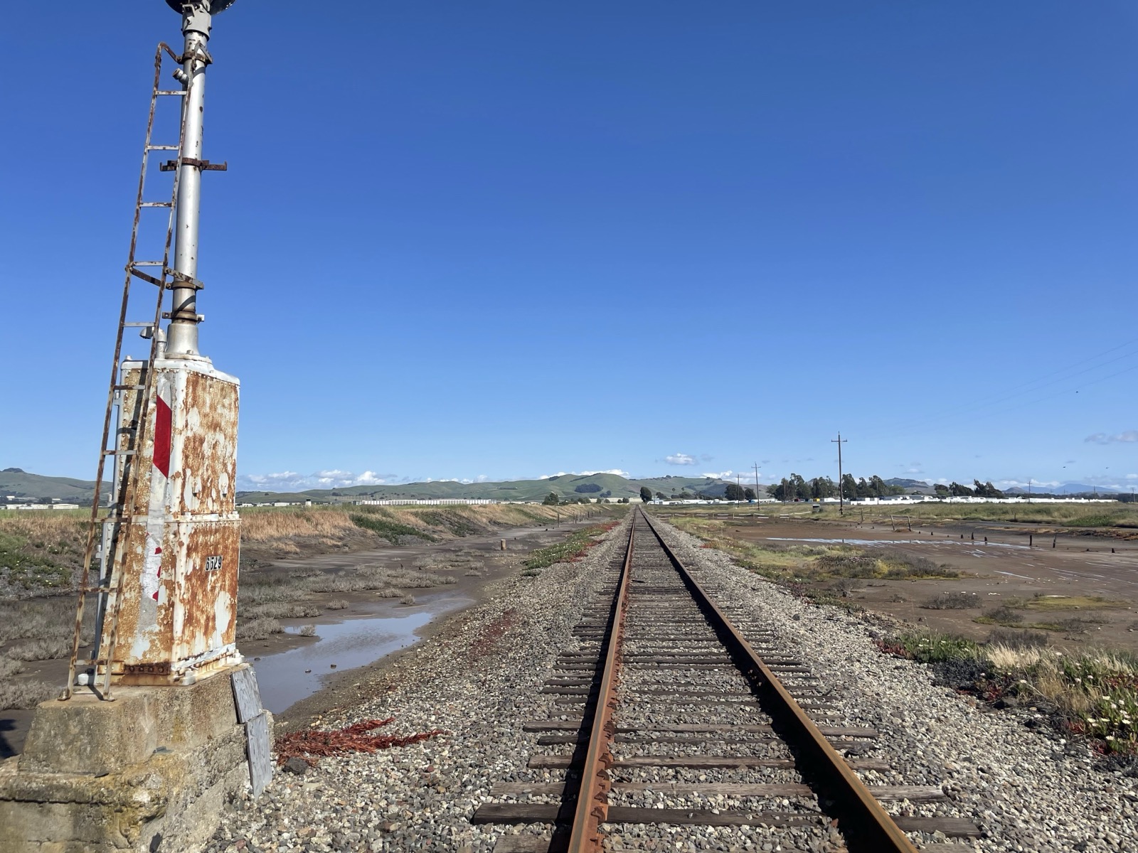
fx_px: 855
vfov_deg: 53.1
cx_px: 569
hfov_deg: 67.3
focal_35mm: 26
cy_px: 426
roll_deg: +1.3
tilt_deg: +5.9
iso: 32
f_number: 1.6
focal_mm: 4.2
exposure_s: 1/5051
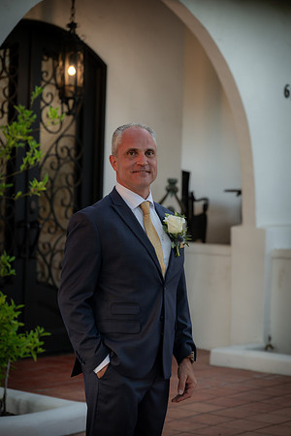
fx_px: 1091
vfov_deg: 22.6
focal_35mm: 90
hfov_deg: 15.2
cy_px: 218
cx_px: 146
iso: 125
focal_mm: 90
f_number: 4
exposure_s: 1/60
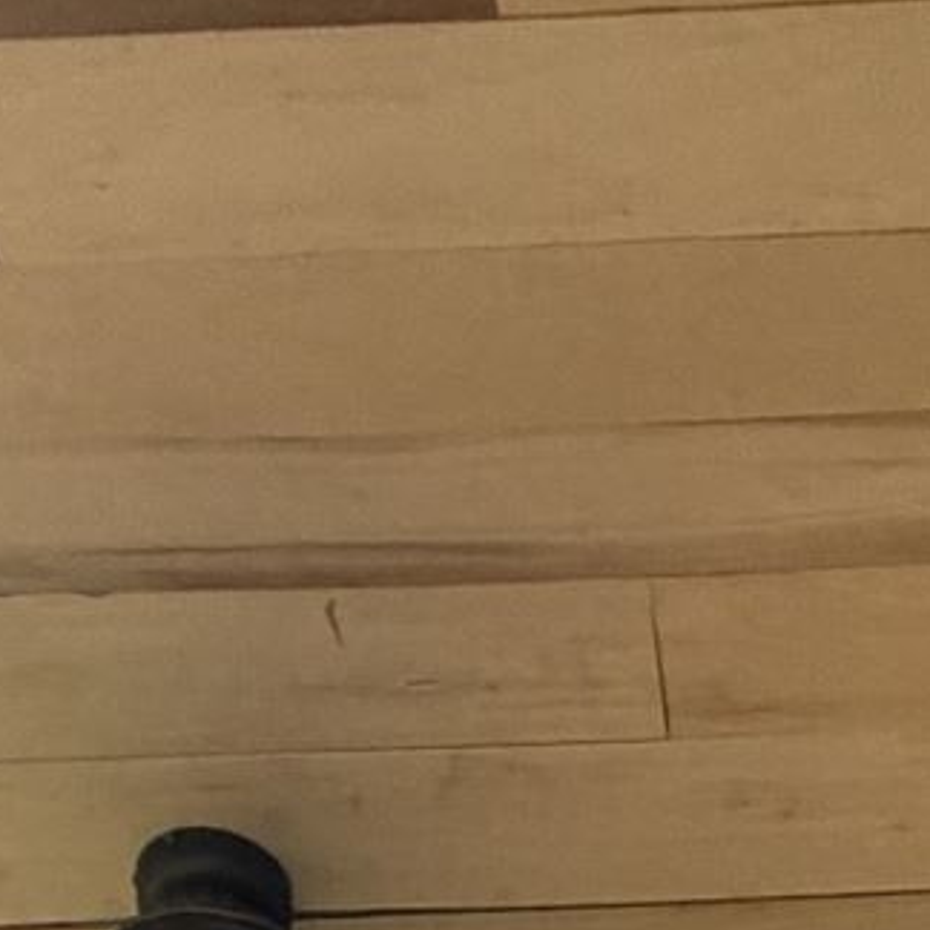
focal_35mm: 88
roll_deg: +0.6
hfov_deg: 19.3
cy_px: 3189
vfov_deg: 9.8
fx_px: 2675
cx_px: 852
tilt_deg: -6.0
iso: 100
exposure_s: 1/121
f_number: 2.2
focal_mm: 2.22
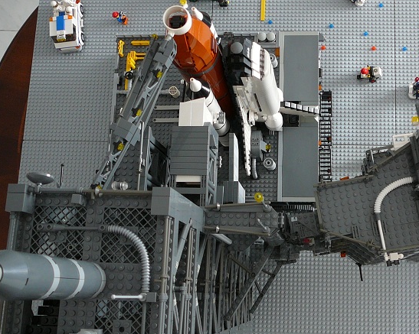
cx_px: 289
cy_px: 141
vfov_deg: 30.2
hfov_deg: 36.9
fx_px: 620
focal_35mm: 50
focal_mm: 5.2
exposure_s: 1/30
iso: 100
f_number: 2.8
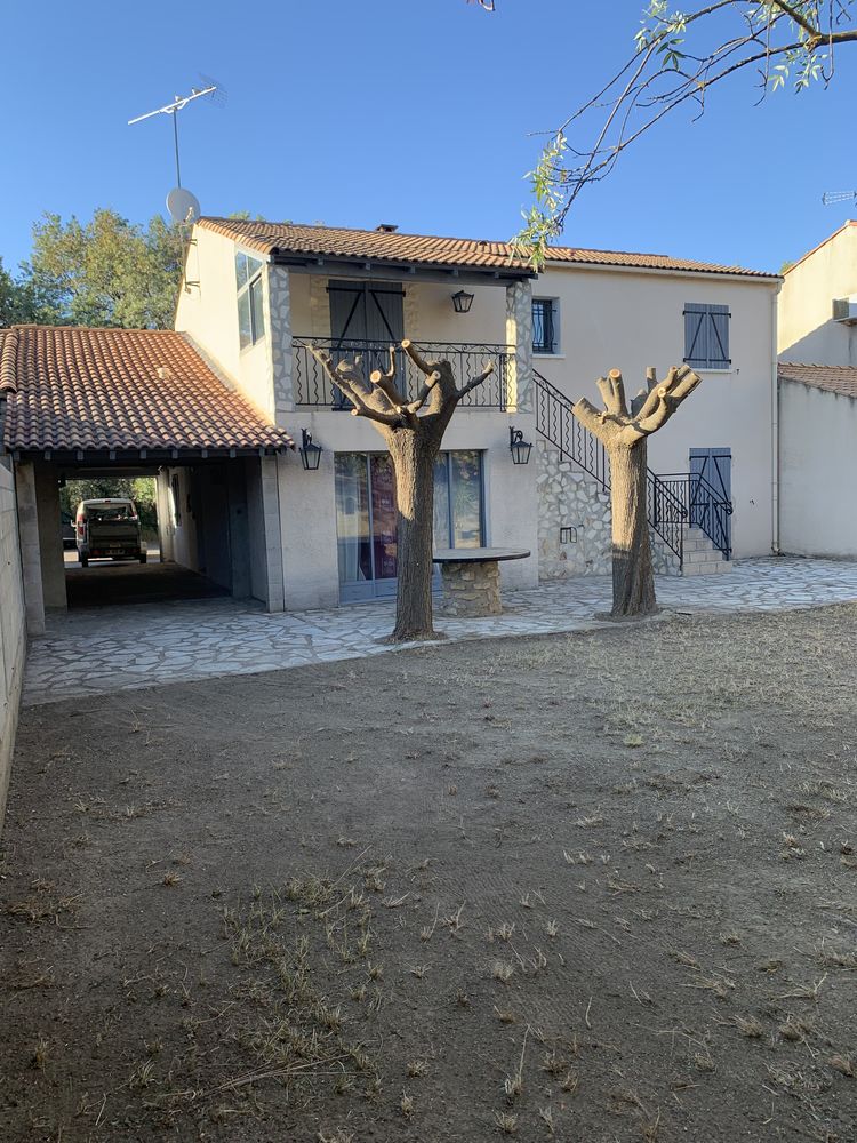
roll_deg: +2.1
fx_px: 858
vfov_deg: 67.3
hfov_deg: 53.1
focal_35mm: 26
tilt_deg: -5.1
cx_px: 428
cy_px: 572
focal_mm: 4.25
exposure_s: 1/546
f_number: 1.8
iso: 25
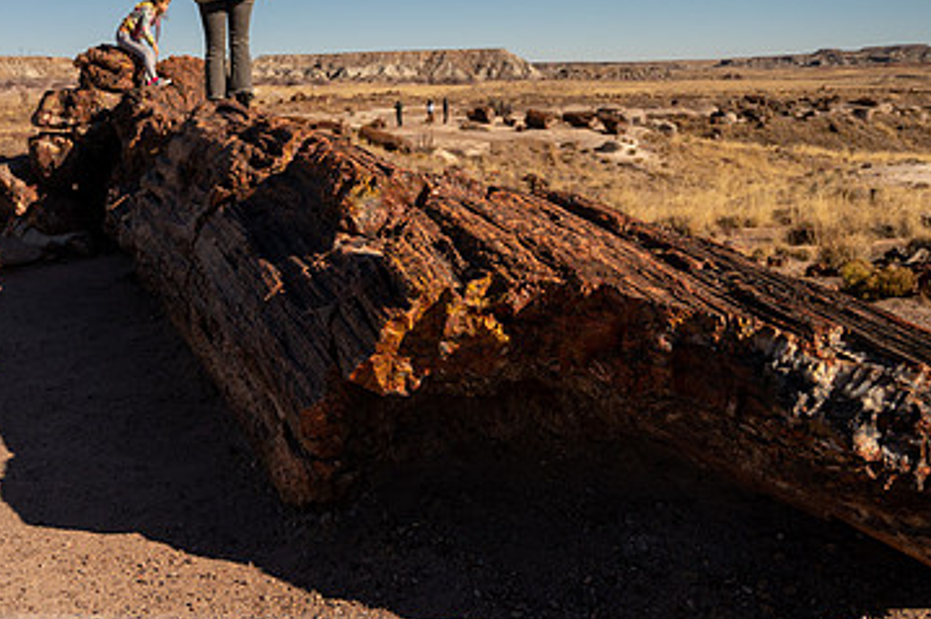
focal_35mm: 42
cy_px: 215
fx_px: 1086
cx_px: 405
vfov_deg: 31.7
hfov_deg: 46.3
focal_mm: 26
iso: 200
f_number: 4
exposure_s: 1/5000
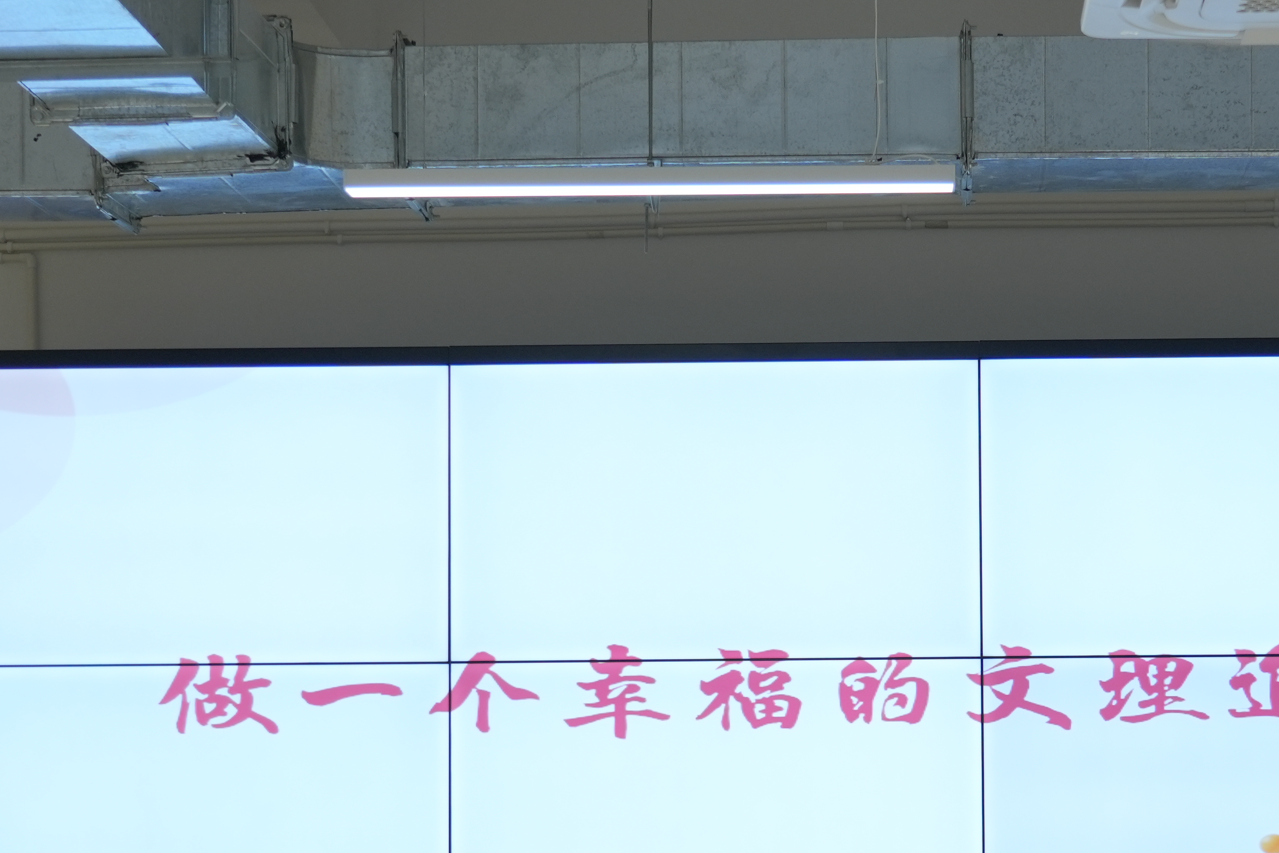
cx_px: 859
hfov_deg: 20.5
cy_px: 714
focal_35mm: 99
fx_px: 3517
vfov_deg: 13.7
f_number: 4
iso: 320
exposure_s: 1/100
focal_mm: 42
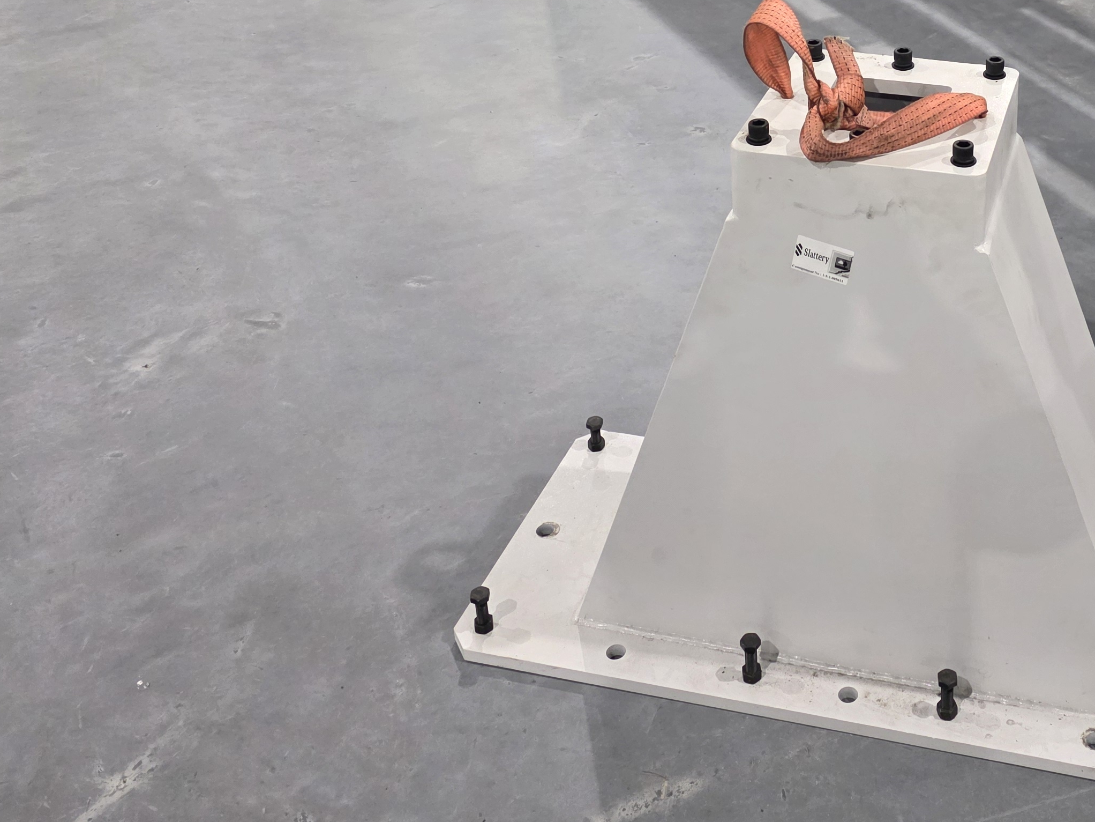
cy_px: 59
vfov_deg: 30.5
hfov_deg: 40.3
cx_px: 886
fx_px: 1423
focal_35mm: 45
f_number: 1.7
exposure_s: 1/100
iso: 500
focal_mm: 6.3
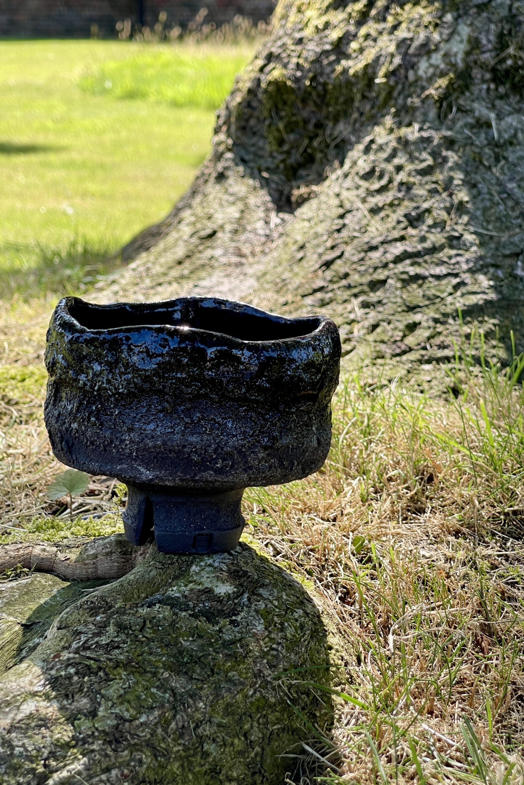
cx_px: 231
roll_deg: +0.3
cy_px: 395
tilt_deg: -14.0
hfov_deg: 20.3
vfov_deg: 30.1
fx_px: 1462
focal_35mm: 67
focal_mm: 7.5
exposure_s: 1/261
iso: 20
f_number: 2.2
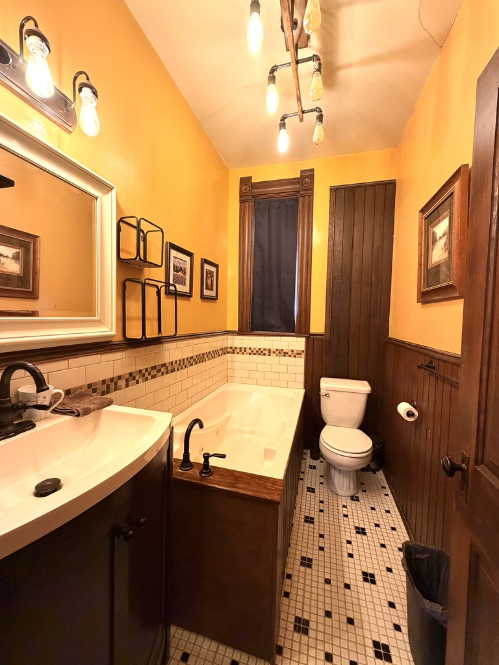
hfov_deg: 85.7
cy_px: 332
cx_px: 250
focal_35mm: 14
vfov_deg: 102.1
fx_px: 269
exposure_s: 1/60
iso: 320
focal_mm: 2.22
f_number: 2.2
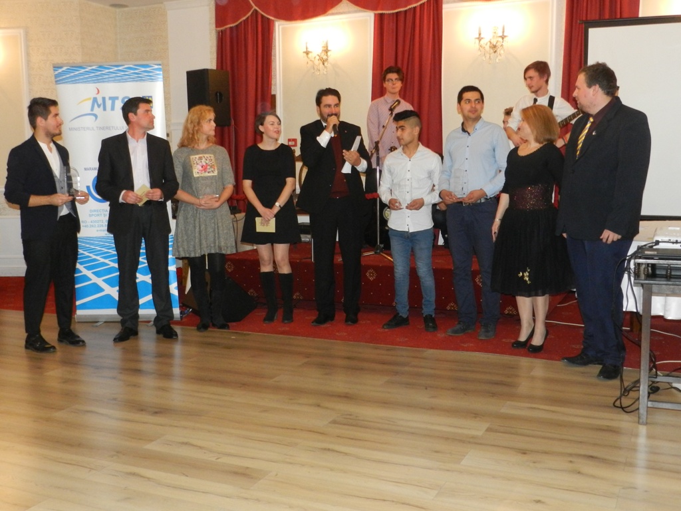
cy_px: 256
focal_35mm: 38
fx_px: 748
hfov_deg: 49.0
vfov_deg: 37.7
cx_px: 340
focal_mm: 6.7
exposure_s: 1/30
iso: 720
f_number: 4
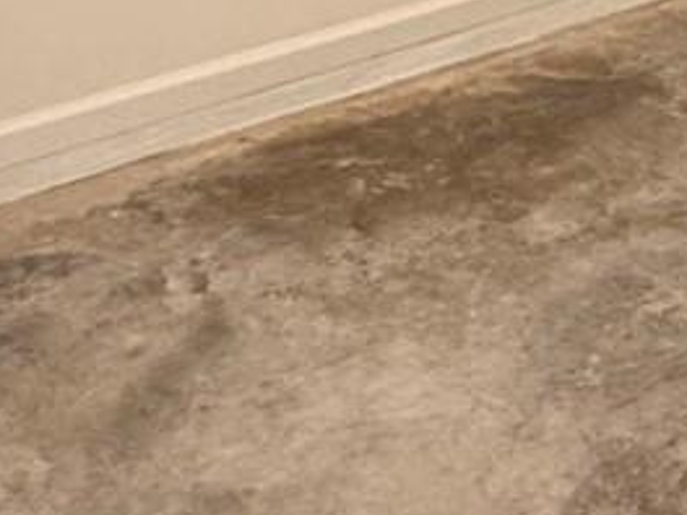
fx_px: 1687
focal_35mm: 85
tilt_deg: -14.7
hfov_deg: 21.5
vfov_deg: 16.0
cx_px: 804
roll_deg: -2.1
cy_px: -237
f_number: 2.2
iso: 400
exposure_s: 1/60
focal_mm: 2.22
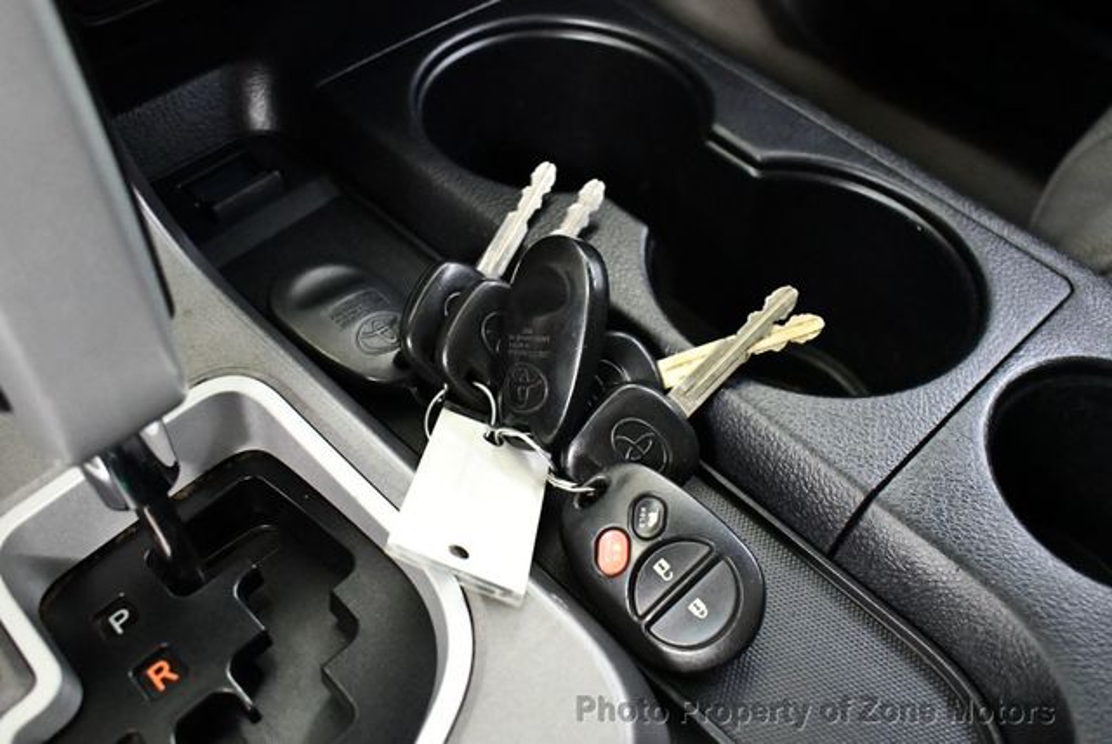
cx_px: 556
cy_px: 372
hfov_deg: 53.1
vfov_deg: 36.9
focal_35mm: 36
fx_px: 1113
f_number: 3.5
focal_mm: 18
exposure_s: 1/60
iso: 6400
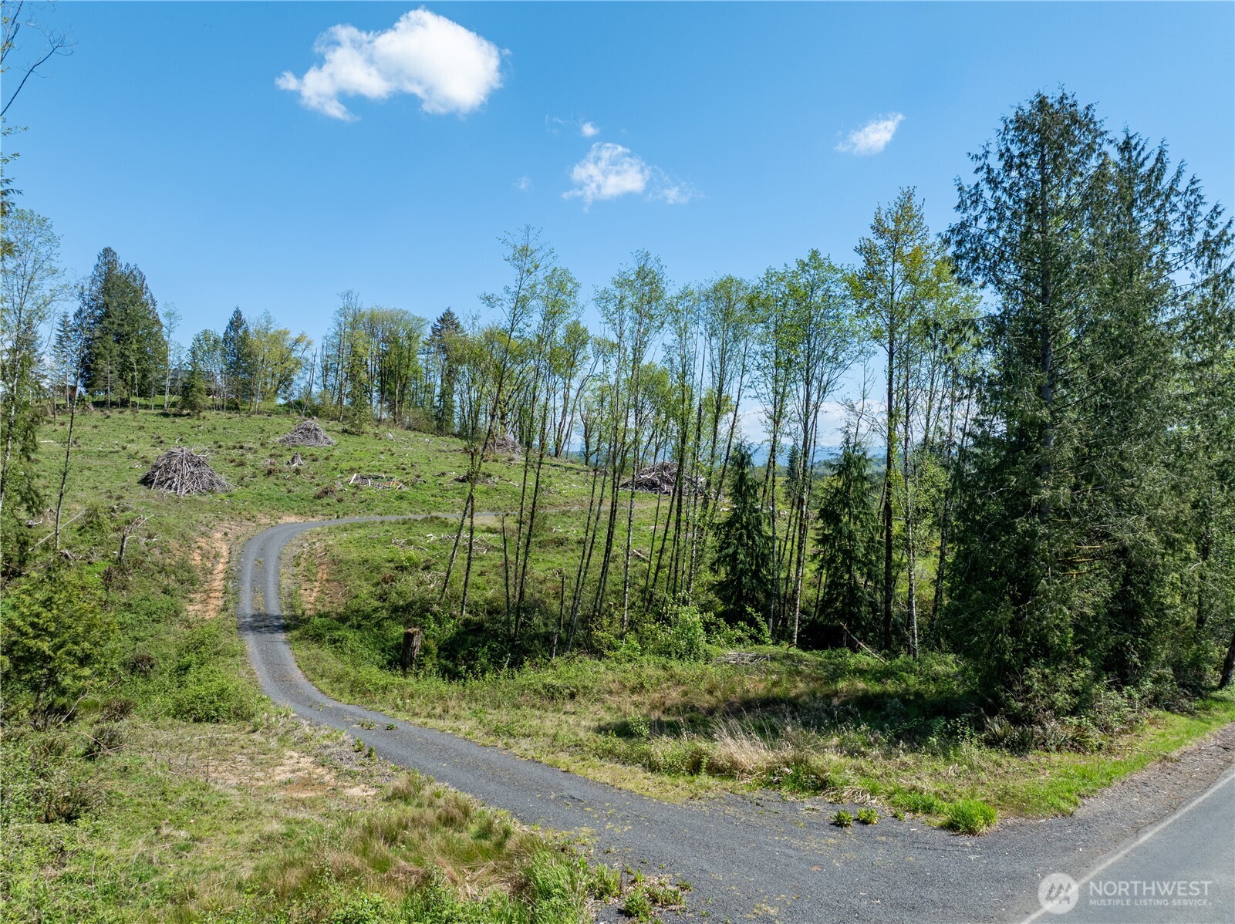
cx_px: 618
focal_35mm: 24
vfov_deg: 56.7
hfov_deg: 71.6
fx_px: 856
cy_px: 462
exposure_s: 1/4000
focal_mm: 12.29
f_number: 2.8
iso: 100
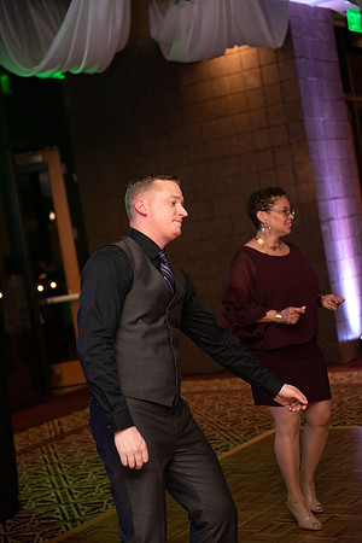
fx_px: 1056
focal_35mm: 70
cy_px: 272
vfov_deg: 28.8
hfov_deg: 19.5
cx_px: 181
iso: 2500
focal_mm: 70
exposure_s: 1/125
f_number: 3.5
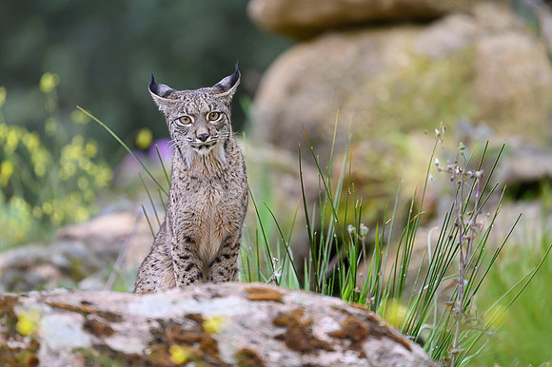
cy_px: 148
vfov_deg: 2.0
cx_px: 249
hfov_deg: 3.0
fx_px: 10527
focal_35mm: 687
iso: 1600
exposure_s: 1/320
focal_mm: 560
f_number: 4
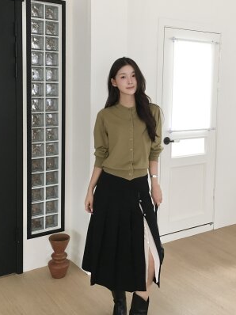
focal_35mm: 35
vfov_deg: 52.6
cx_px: 125
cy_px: 165
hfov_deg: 40.6
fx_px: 318
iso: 40
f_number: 2.2
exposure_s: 1/30
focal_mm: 4.15
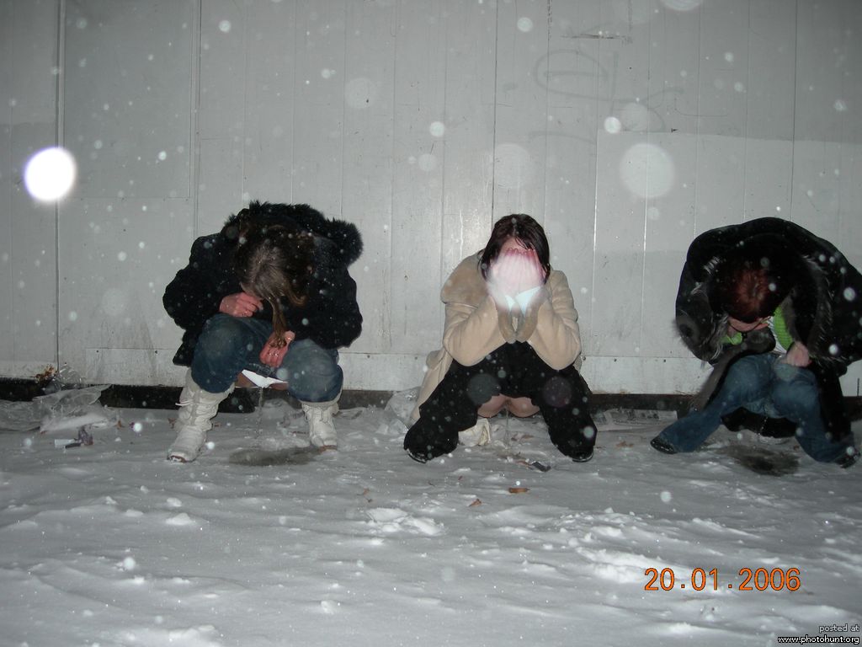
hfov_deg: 49.0
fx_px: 946
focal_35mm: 38
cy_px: 324
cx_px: 431
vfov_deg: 37.7
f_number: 2.8
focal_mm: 7.8
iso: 61
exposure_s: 1/60.1
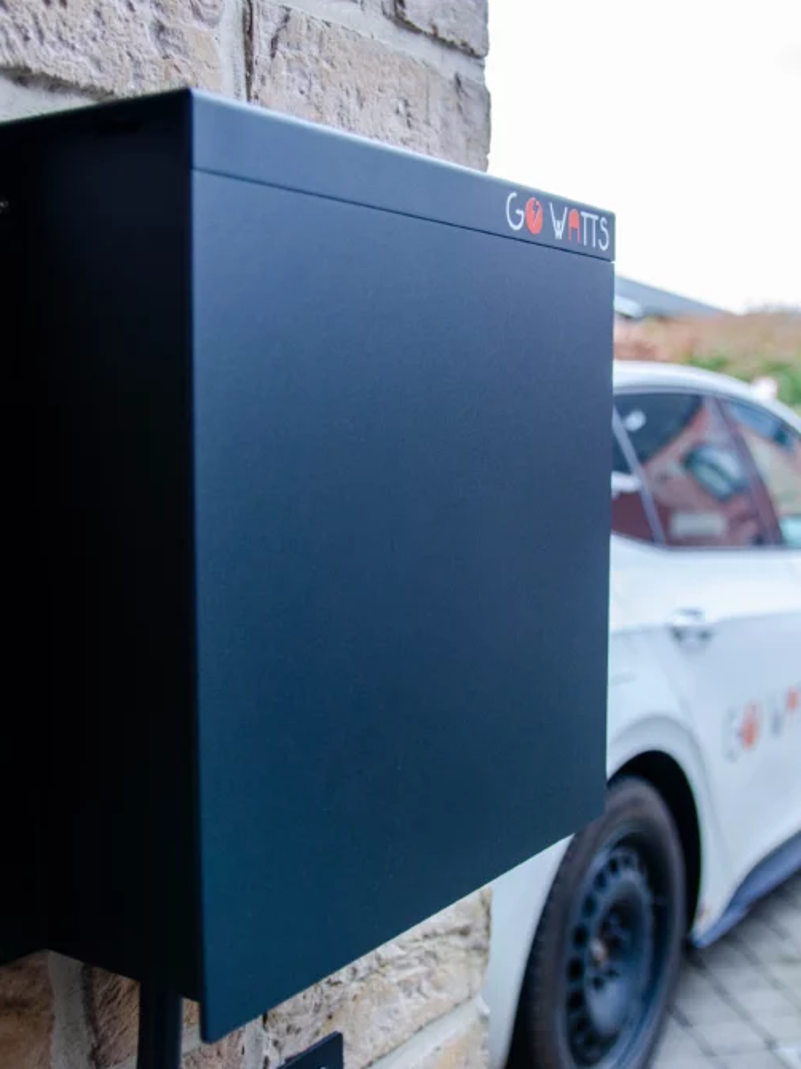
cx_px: 431
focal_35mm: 44
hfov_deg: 32.8
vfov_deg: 43.0
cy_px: 538
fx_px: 1358
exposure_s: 1/40
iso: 800
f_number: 2.8
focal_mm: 20
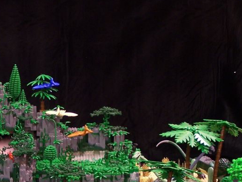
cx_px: 38
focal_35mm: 132
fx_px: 923
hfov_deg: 14.8
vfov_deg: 11.2
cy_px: 154
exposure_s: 1/2
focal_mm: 11.1
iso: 80
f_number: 3.2
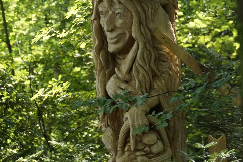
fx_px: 3415
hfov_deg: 4.1
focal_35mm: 506
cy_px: 85
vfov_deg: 2.7
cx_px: 101
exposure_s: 1/100
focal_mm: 230
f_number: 7.1
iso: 1000
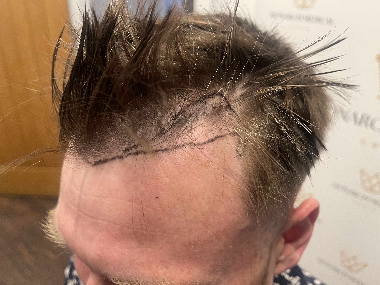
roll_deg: -2.2
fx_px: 274
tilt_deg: -29.1
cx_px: 190
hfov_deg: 69.4
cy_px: 142
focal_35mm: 25
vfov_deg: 54.9
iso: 320
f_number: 1.6
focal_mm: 5.1
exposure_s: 1/50
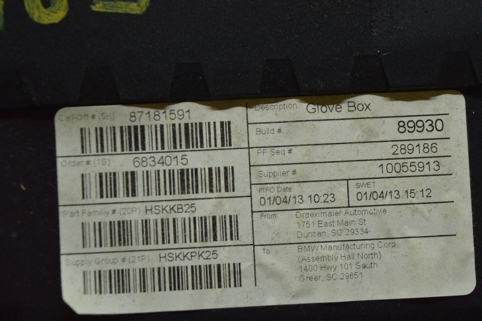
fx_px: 1104
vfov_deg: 16.5
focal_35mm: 82
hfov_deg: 24.6
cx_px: 241
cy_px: 160
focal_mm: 55
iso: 400
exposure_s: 1/50
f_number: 5.6
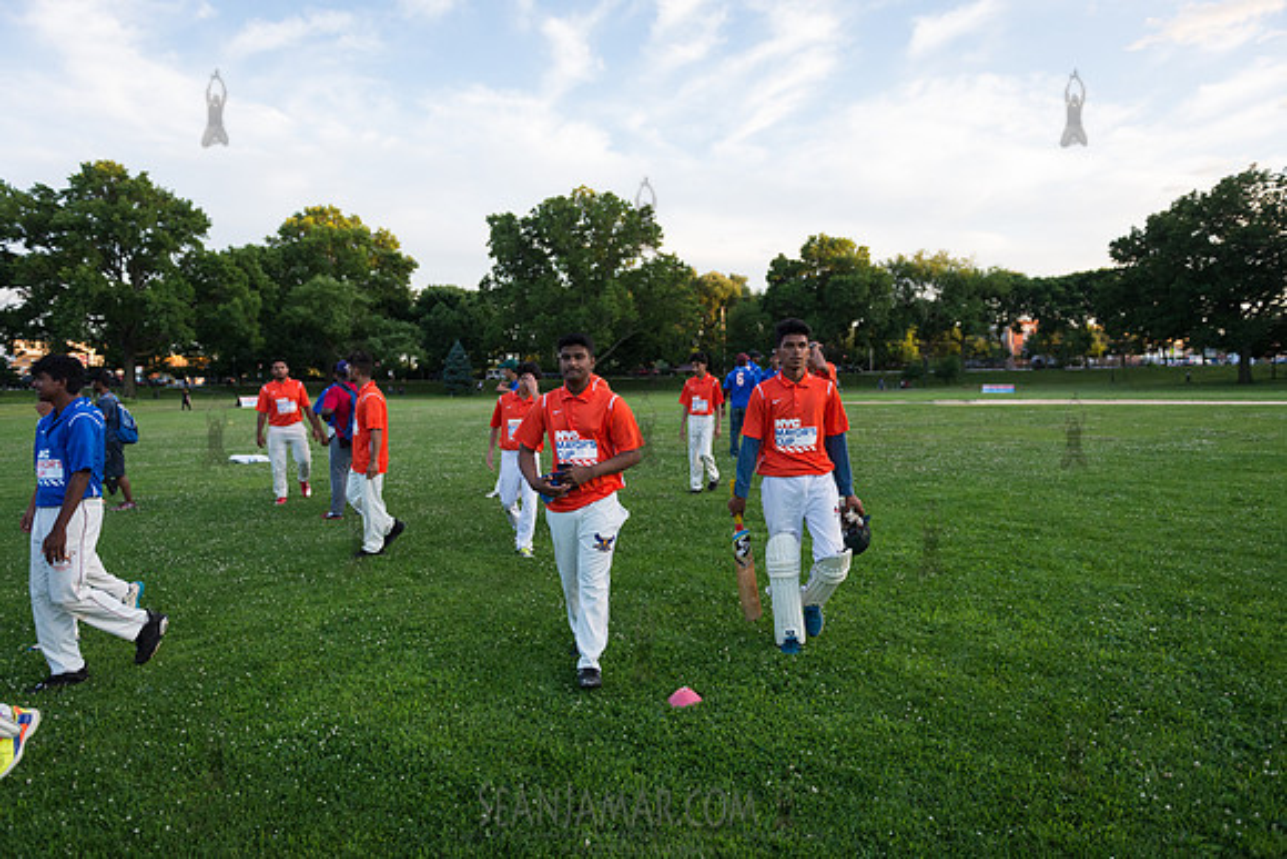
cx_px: 644
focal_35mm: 24
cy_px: 430
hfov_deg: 73.7
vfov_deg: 53.2
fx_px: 858
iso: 1600
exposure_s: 1/2000
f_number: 2.8
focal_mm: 24
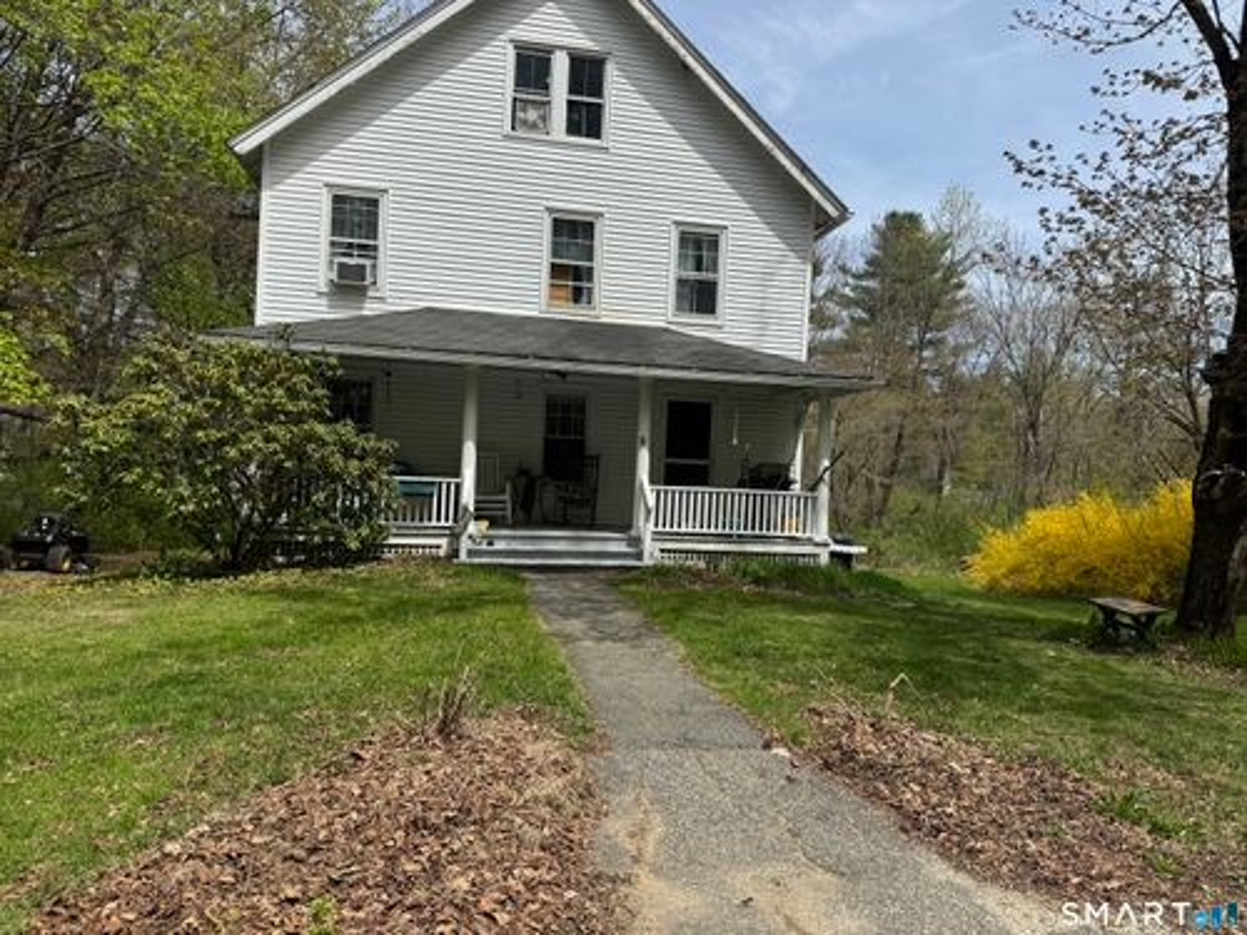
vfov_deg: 56.8
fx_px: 865
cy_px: 468
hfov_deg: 71.6
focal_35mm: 24
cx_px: 624
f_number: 1.78
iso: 80
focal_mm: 6.76
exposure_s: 1/4310
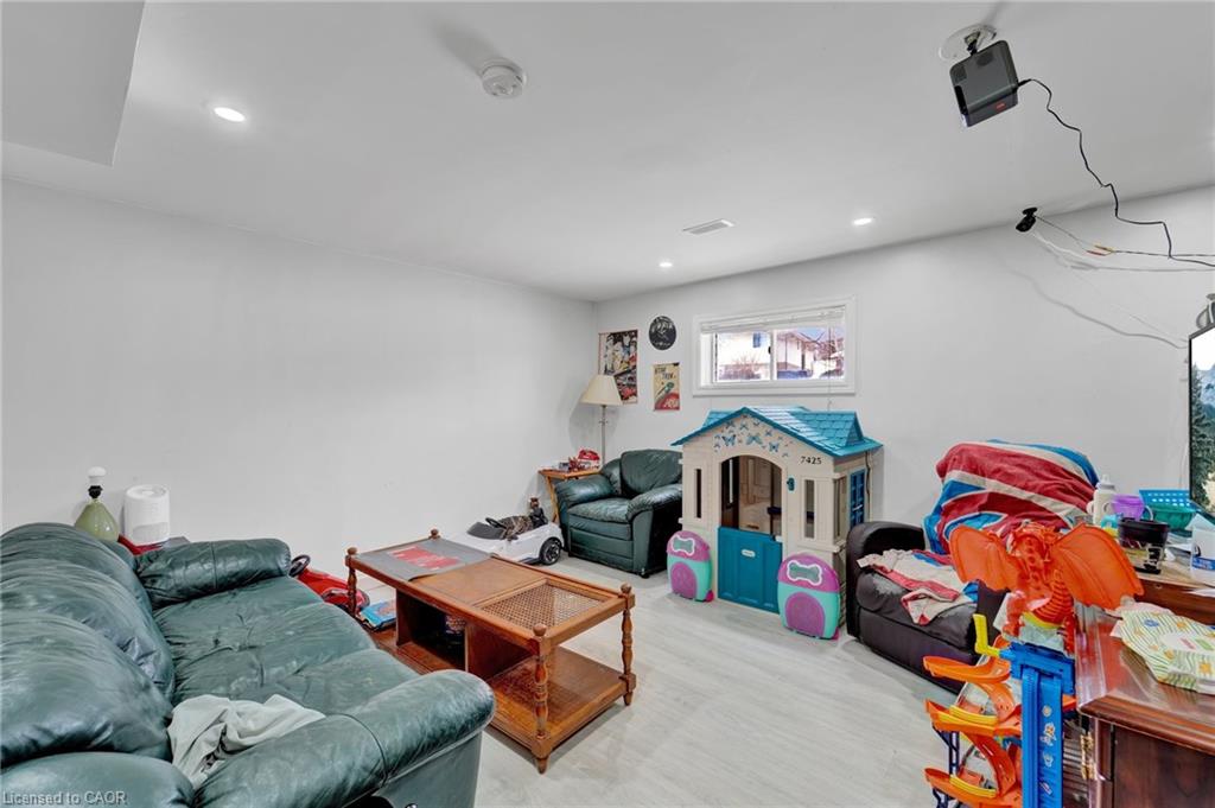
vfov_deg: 81.1
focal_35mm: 14
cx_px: 608
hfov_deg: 104.3
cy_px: 404
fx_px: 472
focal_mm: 14
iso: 100
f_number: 8
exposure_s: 1/3.33
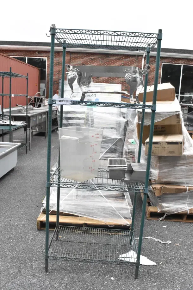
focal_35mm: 33
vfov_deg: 57.2
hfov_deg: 40.0
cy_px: 145
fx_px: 265
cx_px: 96
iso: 6400
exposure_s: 1/1000
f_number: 16
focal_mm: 22
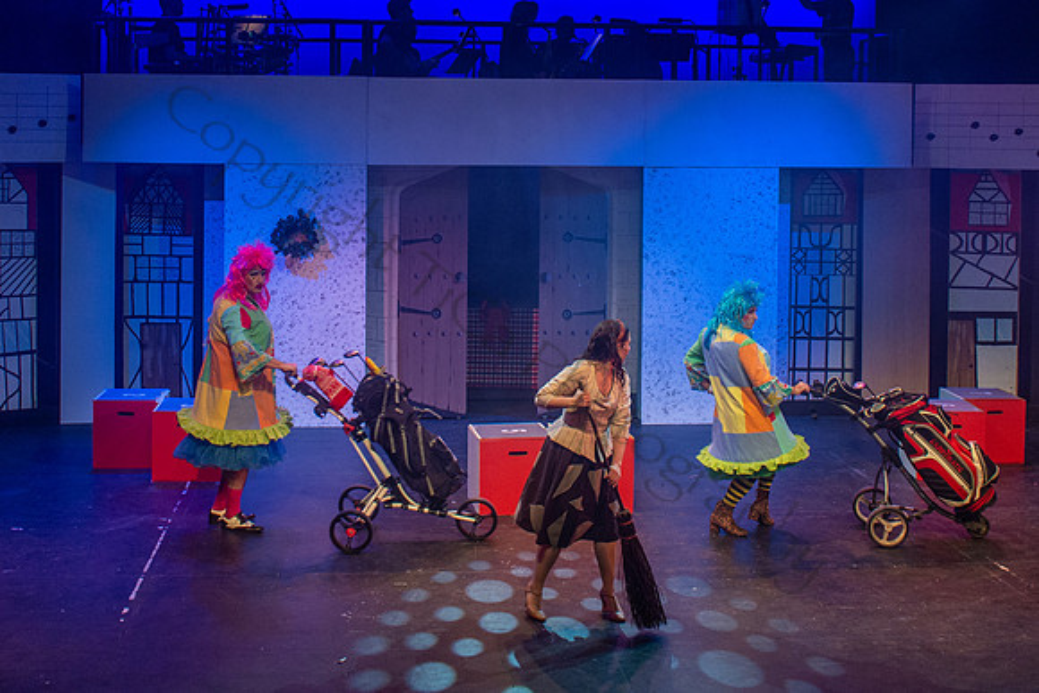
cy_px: 167
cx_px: 484
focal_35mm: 49
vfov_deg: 27.3
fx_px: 1407
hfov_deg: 40.5
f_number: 7.1
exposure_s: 1/60
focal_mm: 24
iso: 1250
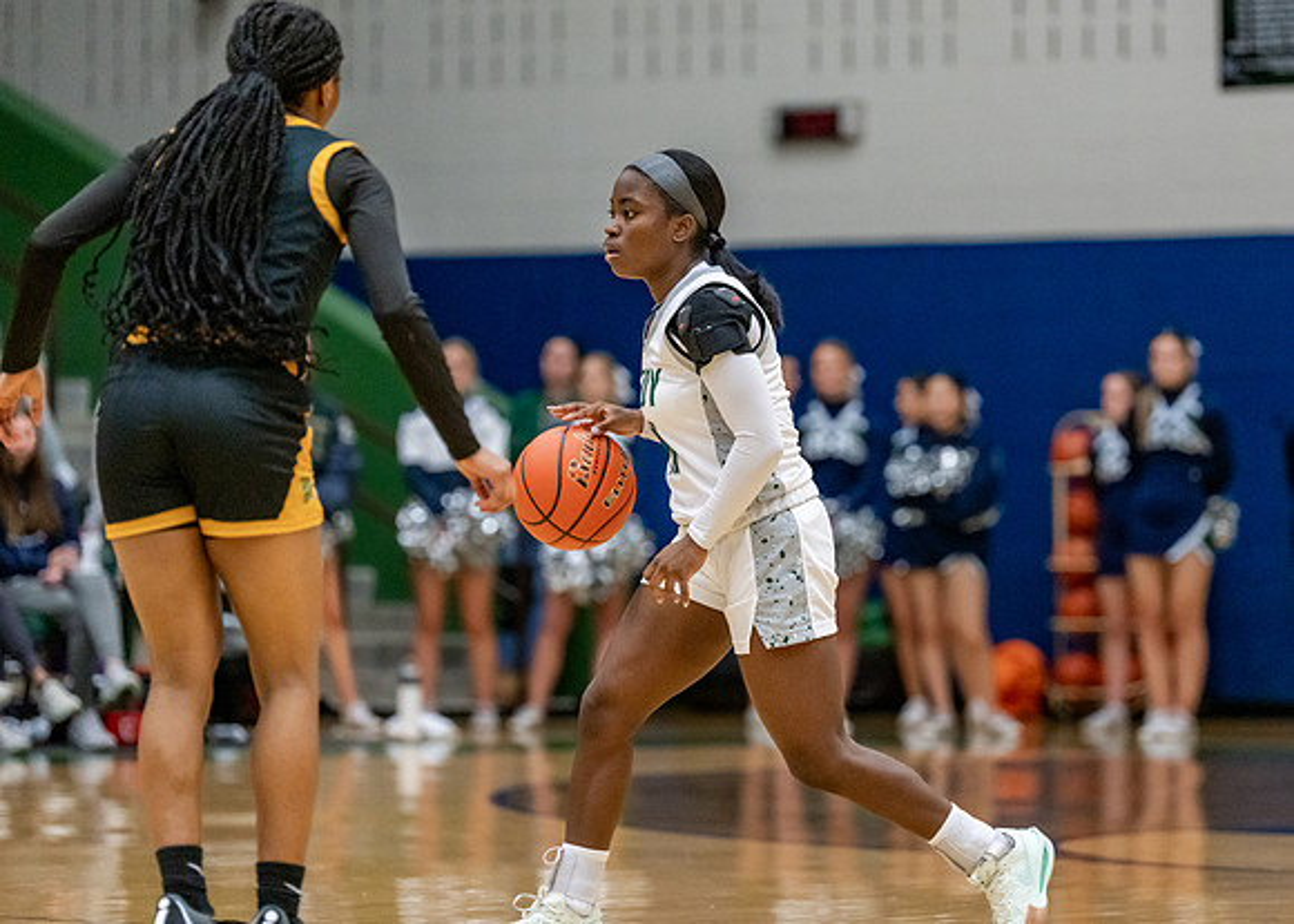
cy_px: 415
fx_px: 6664
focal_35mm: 181
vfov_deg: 7.9
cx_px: 742
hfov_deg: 11.1
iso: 2500
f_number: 2.8
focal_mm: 150
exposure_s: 1/1000
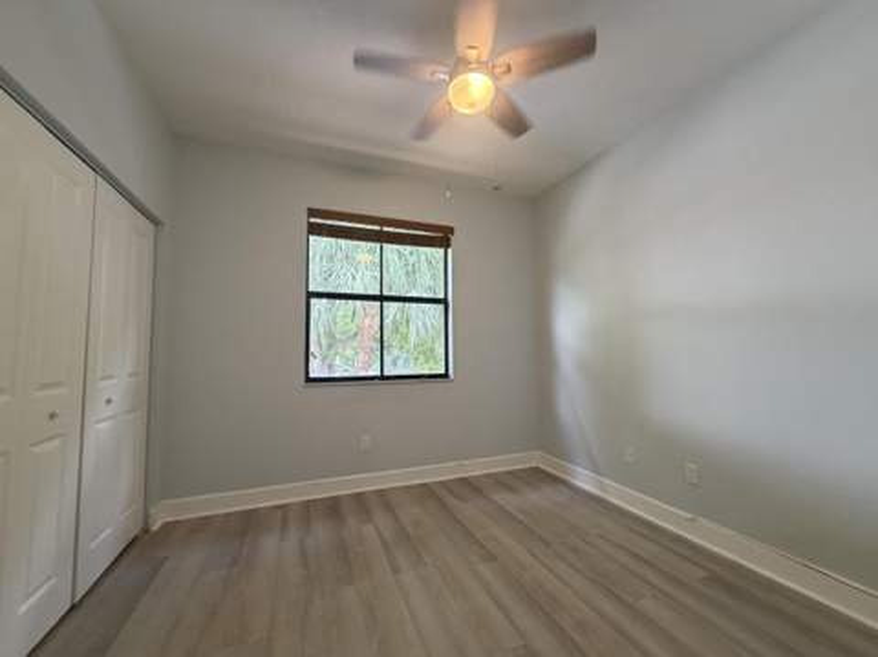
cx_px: 439
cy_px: 328
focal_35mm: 14
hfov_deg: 102.1
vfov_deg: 85.6
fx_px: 355
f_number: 2.2
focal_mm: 2.22
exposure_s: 1/62
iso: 320
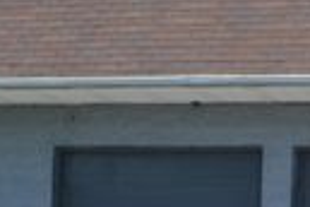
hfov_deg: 15.4
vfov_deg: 10.6
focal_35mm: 128
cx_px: 387
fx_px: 1102
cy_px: 227
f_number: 7.1
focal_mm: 22
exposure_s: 1/200
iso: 100
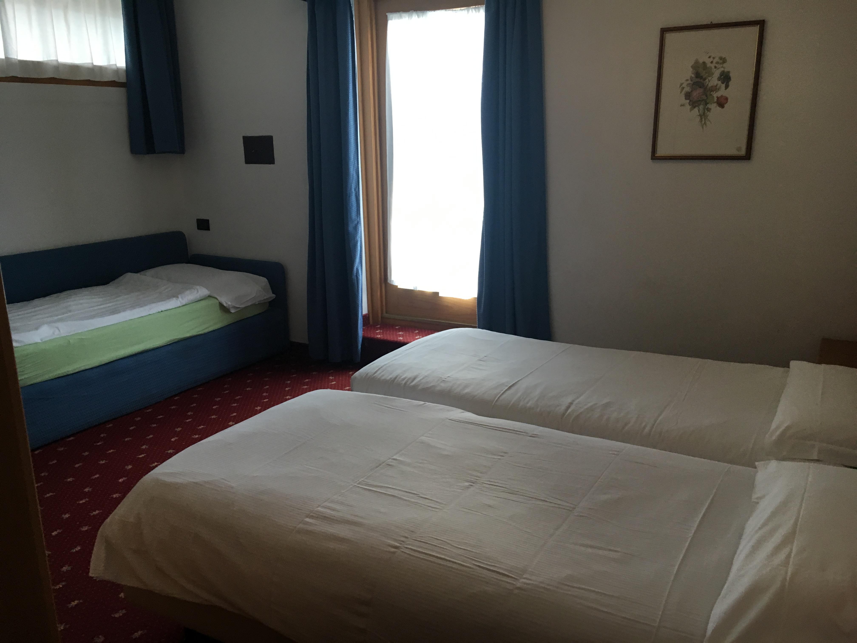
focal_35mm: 29
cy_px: 322
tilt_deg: -14.0
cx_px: 428
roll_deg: +2.0
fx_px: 718
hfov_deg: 61.7
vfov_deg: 48.2
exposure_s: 1/33
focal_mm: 4.15
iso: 64
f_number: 2.2
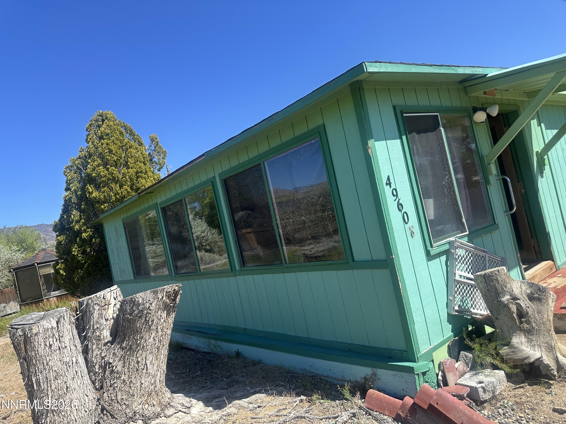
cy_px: 212
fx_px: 392
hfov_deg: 71.6
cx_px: 283
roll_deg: +10.8
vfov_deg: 56.8
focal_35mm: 24
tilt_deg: +3.2
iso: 80
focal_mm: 6.86
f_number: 1.78
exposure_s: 1/2967
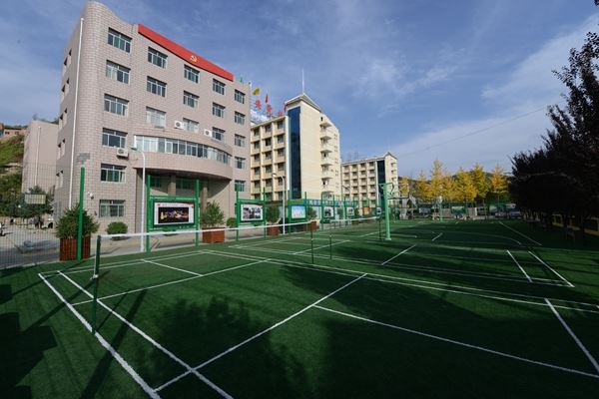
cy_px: 200
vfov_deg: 81.2
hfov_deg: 104.3
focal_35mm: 14
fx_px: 233
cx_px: 300
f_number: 11
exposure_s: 1/500
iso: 250
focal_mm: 14
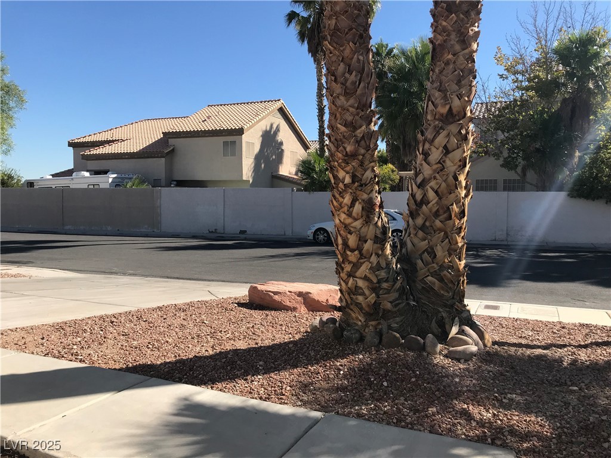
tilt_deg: -4.7
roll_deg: -1.3
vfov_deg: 49.7
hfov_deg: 63.4
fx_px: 494
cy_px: 229
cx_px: 306
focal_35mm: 28
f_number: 1.8
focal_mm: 3.99
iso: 20
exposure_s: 1/2128
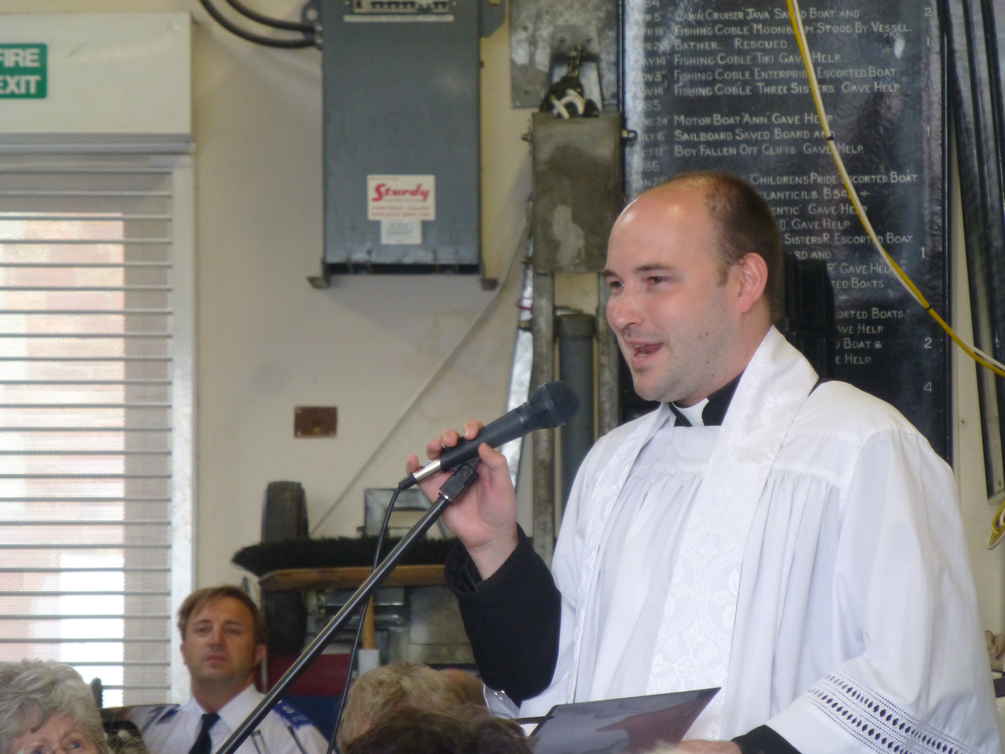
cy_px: 377
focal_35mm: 249
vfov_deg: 6.0
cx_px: 502
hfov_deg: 8.0
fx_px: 7229
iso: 400
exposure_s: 1/50
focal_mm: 44.4
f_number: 5.7
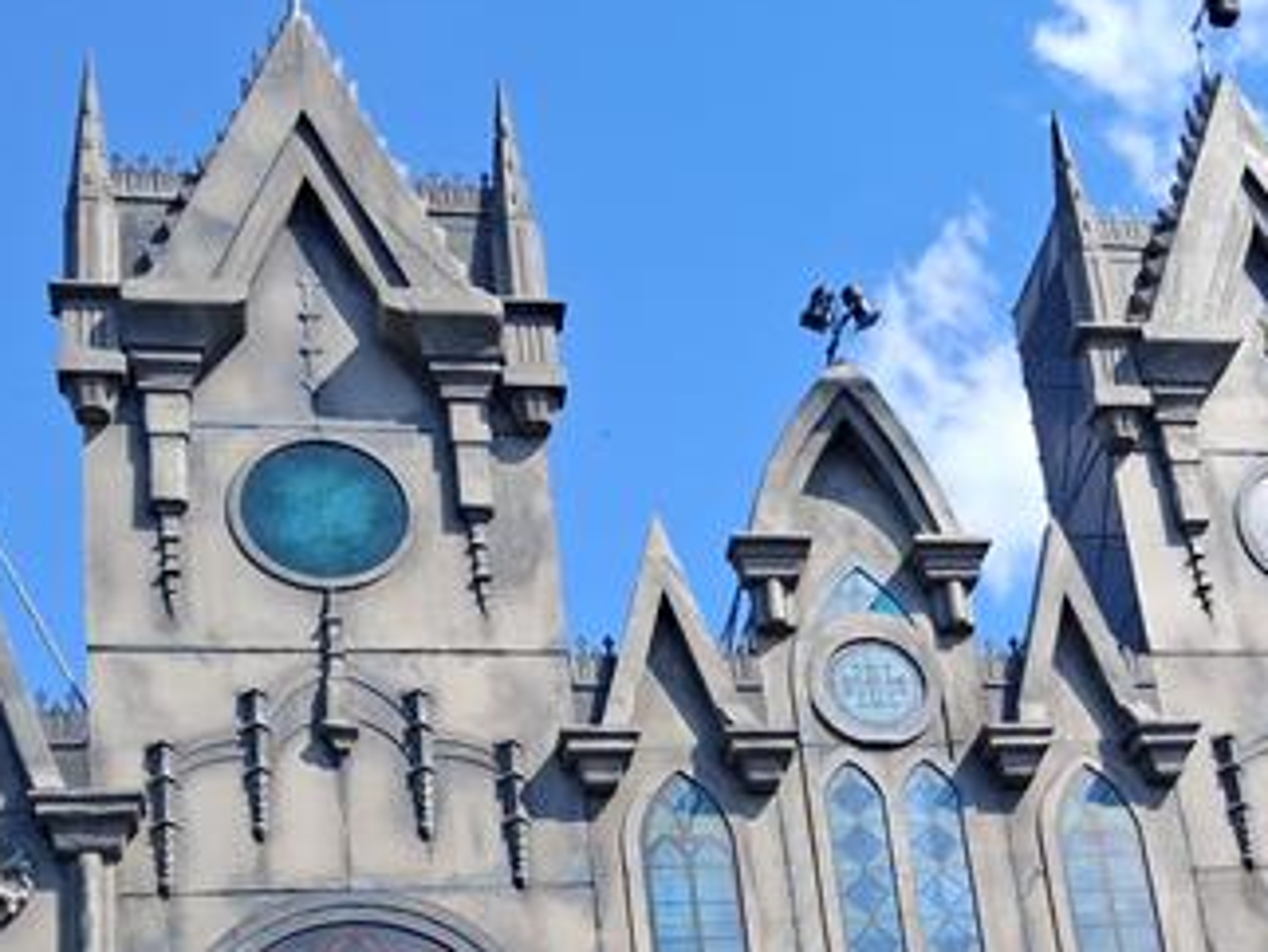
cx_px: 988
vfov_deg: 21.1
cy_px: 976
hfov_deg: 28.4
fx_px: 2456
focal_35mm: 67
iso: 20
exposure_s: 1/431
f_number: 1.8
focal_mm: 4
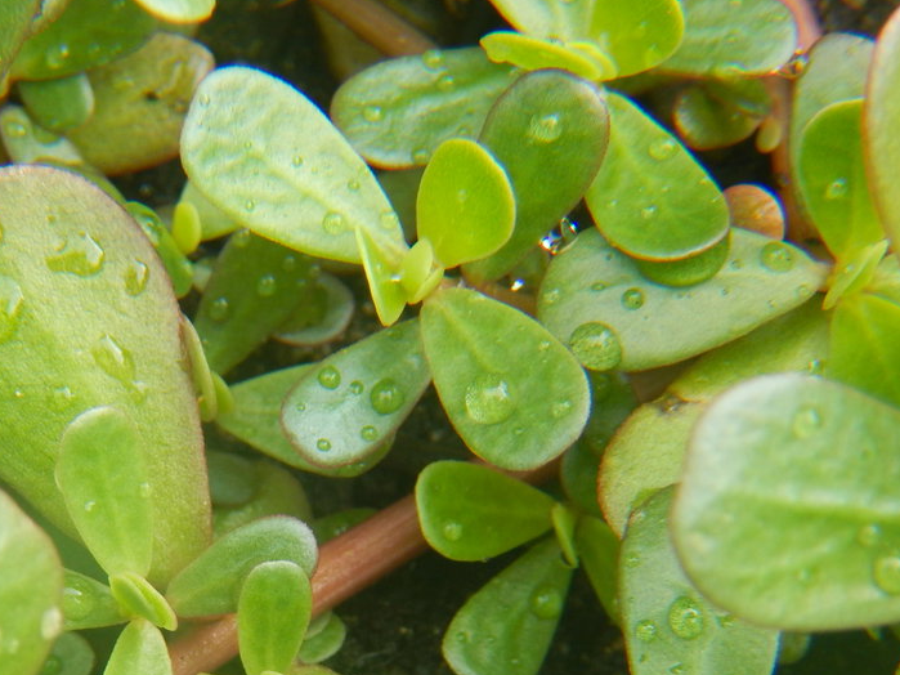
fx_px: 3795
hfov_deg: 13.4
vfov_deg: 10.1
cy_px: 560
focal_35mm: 146
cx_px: 136
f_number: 4.3
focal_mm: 15.3
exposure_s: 1/100
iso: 125
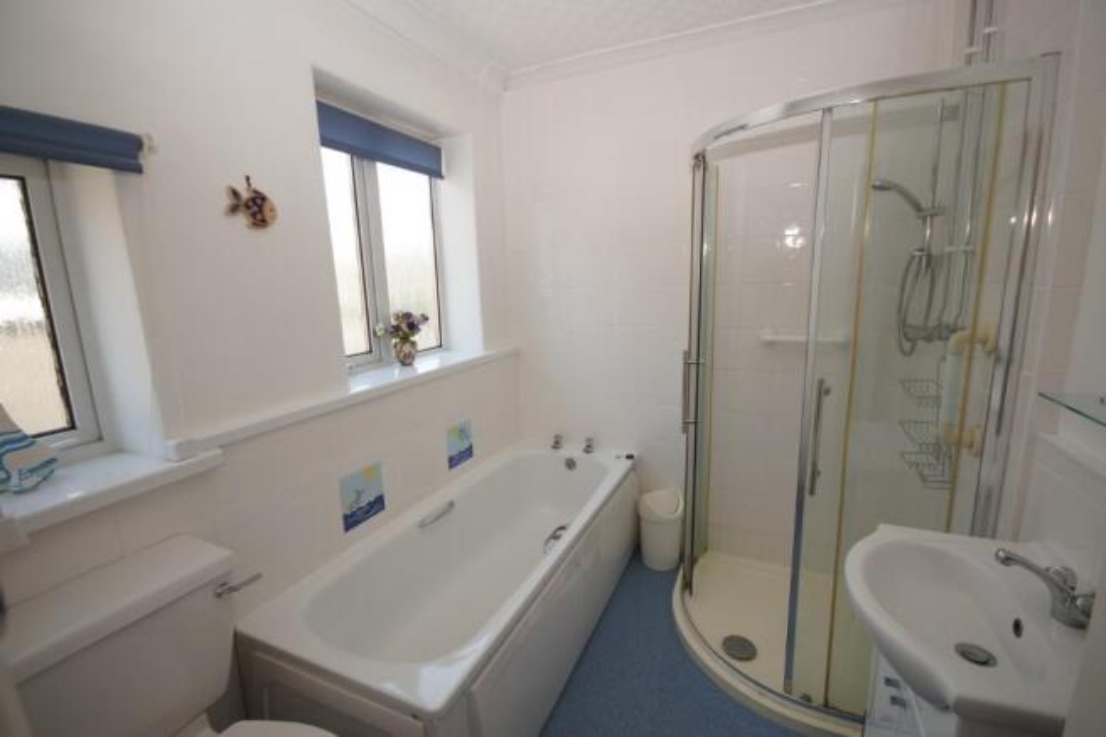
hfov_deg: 100.4
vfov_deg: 77.3
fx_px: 461
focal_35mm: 15
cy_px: 368
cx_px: 553
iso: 100
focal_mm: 10
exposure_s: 1/60
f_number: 4
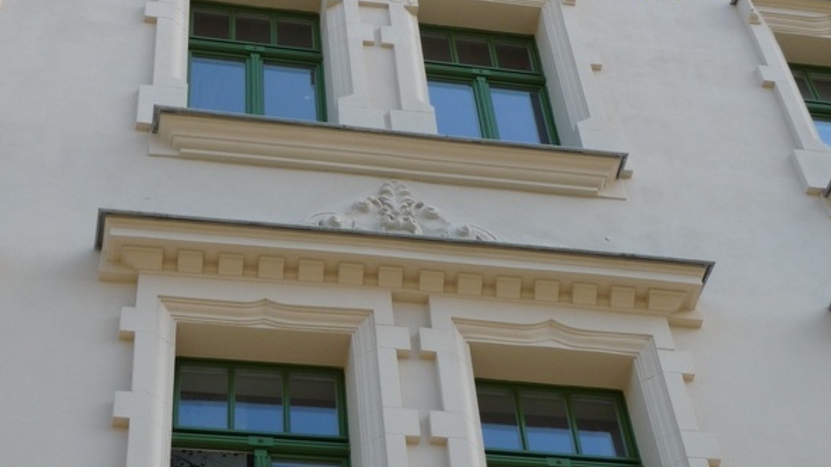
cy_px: 118
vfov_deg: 14.9
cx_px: 414
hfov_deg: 26.2
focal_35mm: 81
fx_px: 1785
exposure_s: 1/250
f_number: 4.3
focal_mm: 9.3
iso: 100
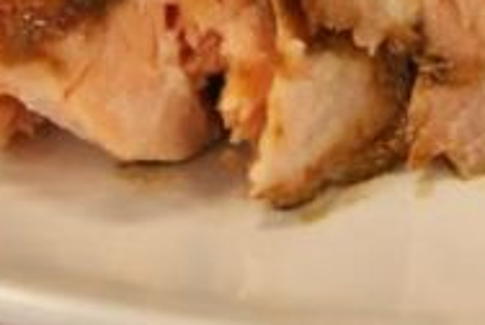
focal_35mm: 359
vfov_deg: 3.8
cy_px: -281
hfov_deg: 5.7
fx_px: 4844
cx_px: 689
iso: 400
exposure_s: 1/60
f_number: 5.6
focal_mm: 50
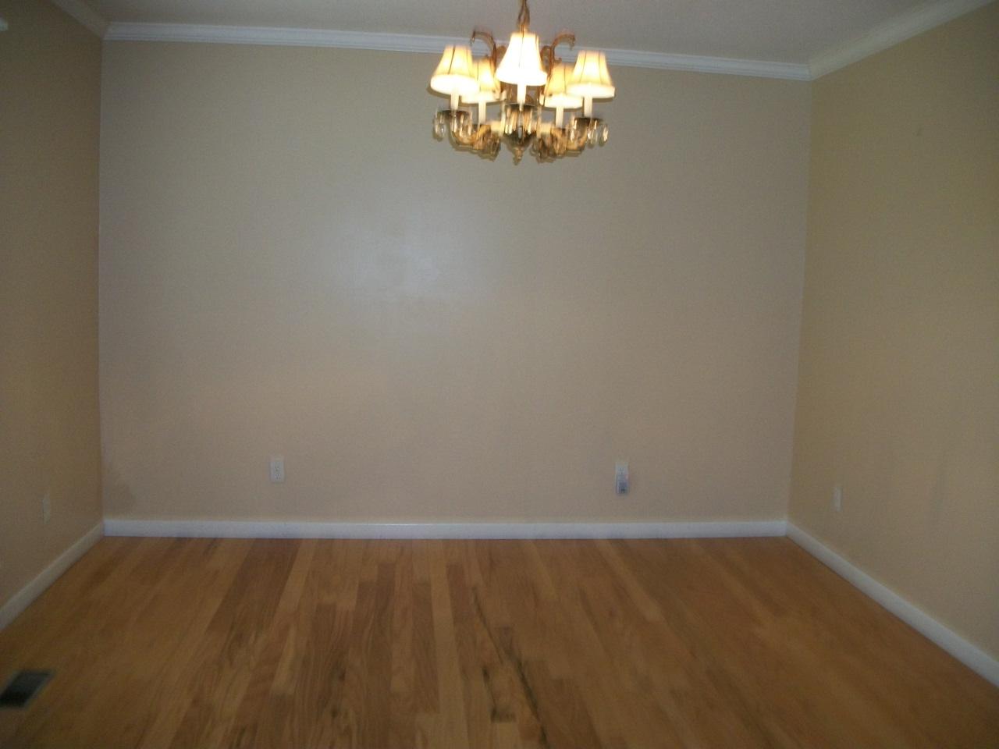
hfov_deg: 56.8
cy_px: 374
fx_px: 924
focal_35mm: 32
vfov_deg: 44.2
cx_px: 500
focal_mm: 5.7
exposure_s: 1/40
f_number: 2.9
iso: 160
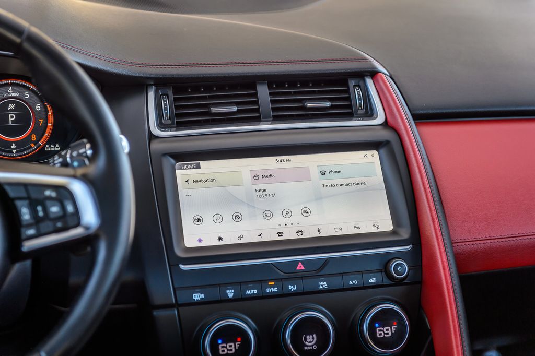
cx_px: 268
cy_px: 178
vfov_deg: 19.4
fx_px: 1040
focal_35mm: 70
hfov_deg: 28.9
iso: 400
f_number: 4
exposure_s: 1/100
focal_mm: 70
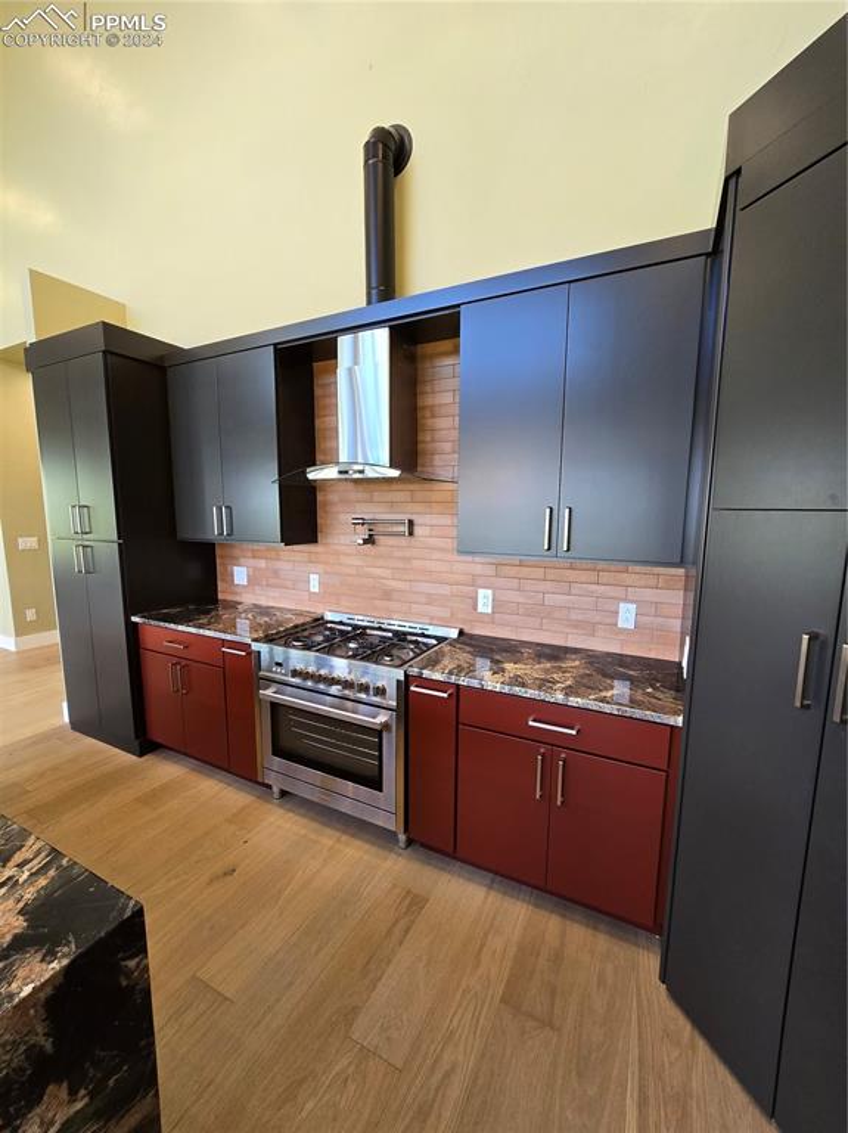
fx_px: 425
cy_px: 566
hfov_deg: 89.9
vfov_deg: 106.2
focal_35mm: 13
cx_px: 424
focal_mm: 2.2
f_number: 2.2
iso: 160
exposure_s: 1/60
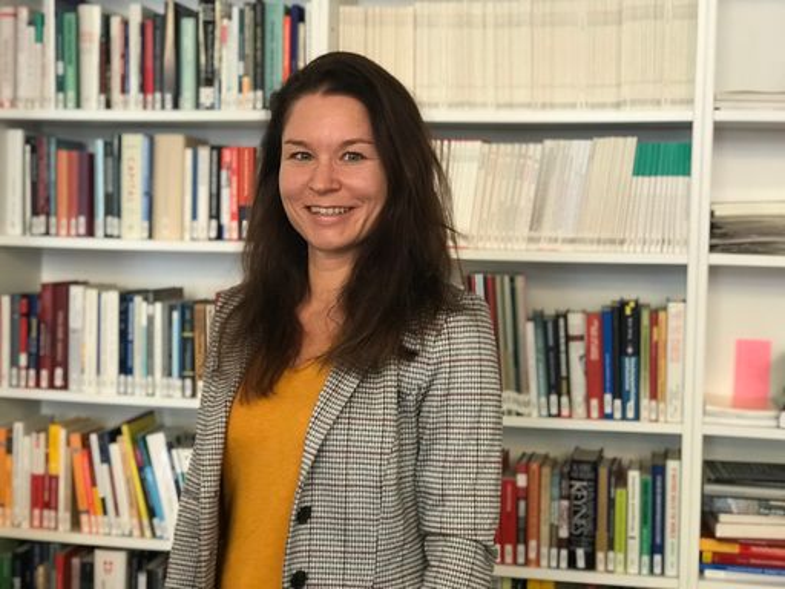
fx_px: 1293
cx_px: 392
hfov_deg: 33.8
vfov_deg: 25.7
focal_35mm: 57
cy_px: 294
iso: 400
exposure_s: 1/50
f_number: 2.8
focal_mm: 6.6
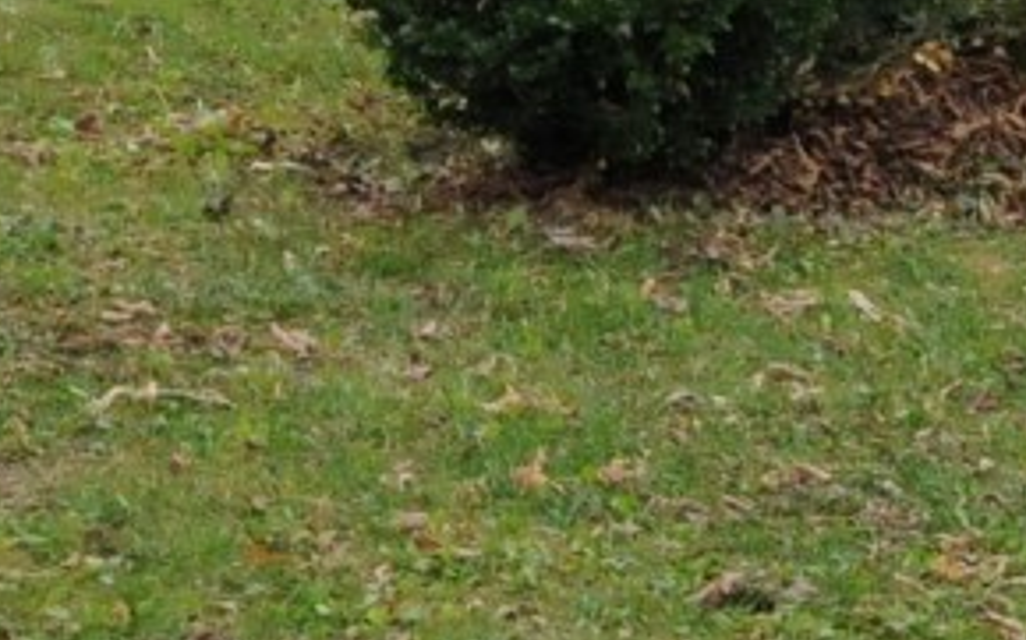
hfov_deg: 4.9
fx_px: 11963
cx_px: 782
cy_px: -877
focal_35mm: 428
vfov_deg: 3.0
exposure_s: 1/250
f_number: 8
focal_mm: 50
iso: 1000
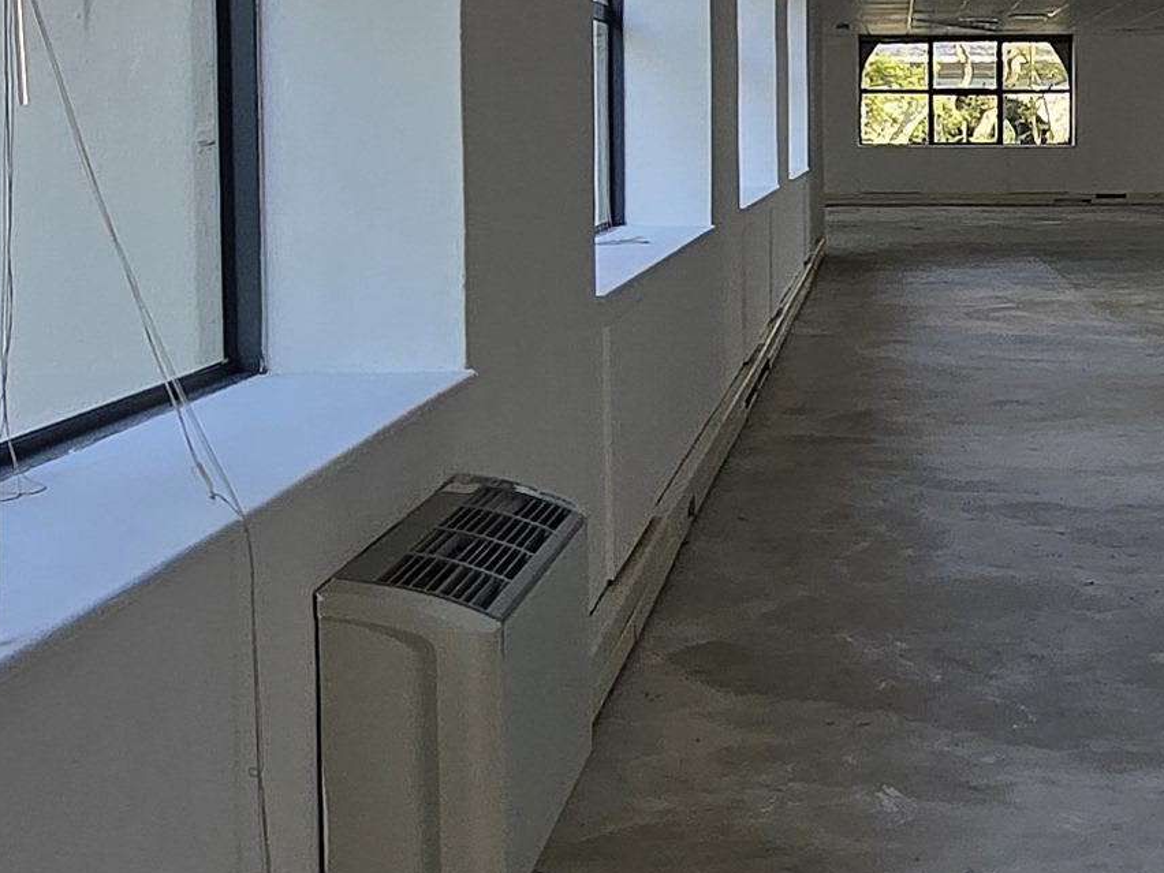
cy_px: 208
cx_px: 993
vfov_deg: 23.8
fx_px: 2051
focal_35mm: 61
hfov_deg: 30.6
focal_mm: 1.7
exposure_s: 1/156
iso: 25
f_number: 2.2
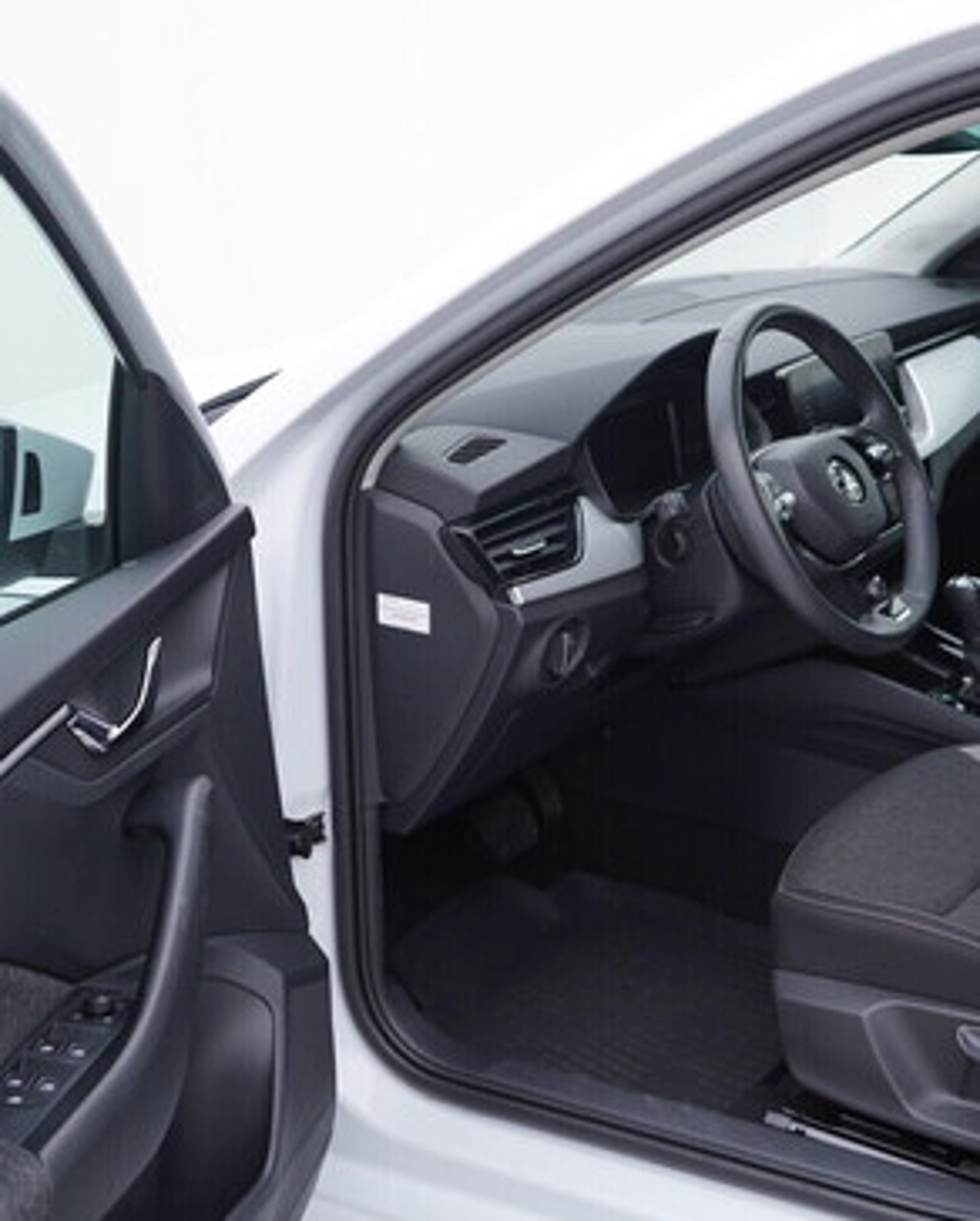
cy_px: 612
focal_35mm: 51
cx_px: 681
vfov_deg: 36.6
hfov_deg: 29.4
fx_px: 1846
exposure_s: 1/50
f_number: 3.2
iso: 125
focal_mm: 24
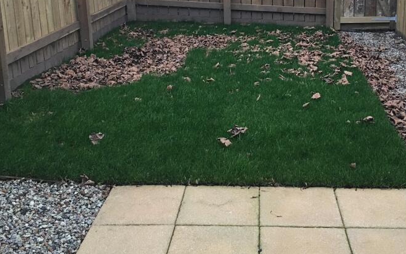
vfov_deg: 26.6
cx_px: 246
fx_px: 531
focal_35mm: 48
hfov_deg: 41.6
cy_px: 71
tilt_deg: -11.7
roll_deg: +0.0
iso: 64
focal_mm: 4.15
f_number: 2.2
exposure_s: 1/17
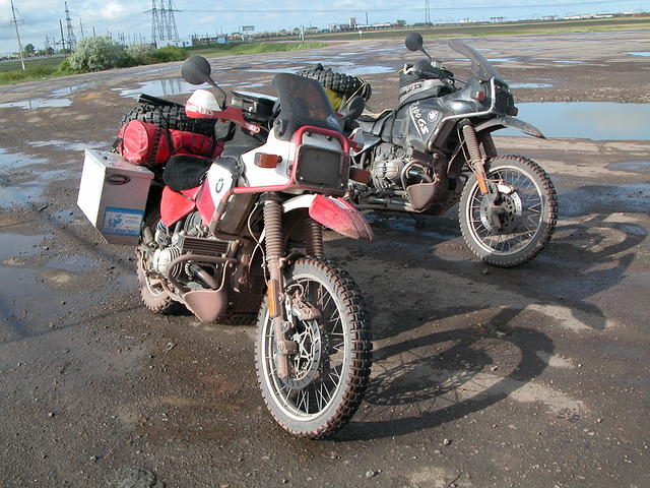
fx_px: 657
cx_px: 325
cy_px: 244
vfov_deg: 40.7
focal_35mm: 35
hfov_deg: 52.6
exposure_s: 1/268
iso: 100
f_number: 5.6
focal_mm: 8.9
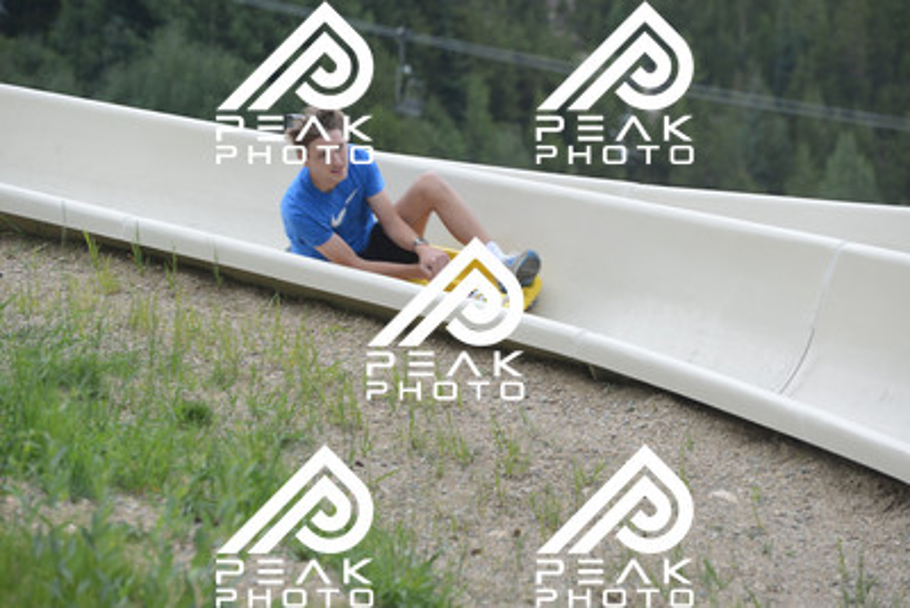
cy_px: 304
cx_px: 455
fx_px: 4931
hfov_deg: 10.5
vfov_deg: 7.0
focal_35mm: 195
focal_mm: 195
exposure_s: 1/640
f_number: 6.3
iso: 560
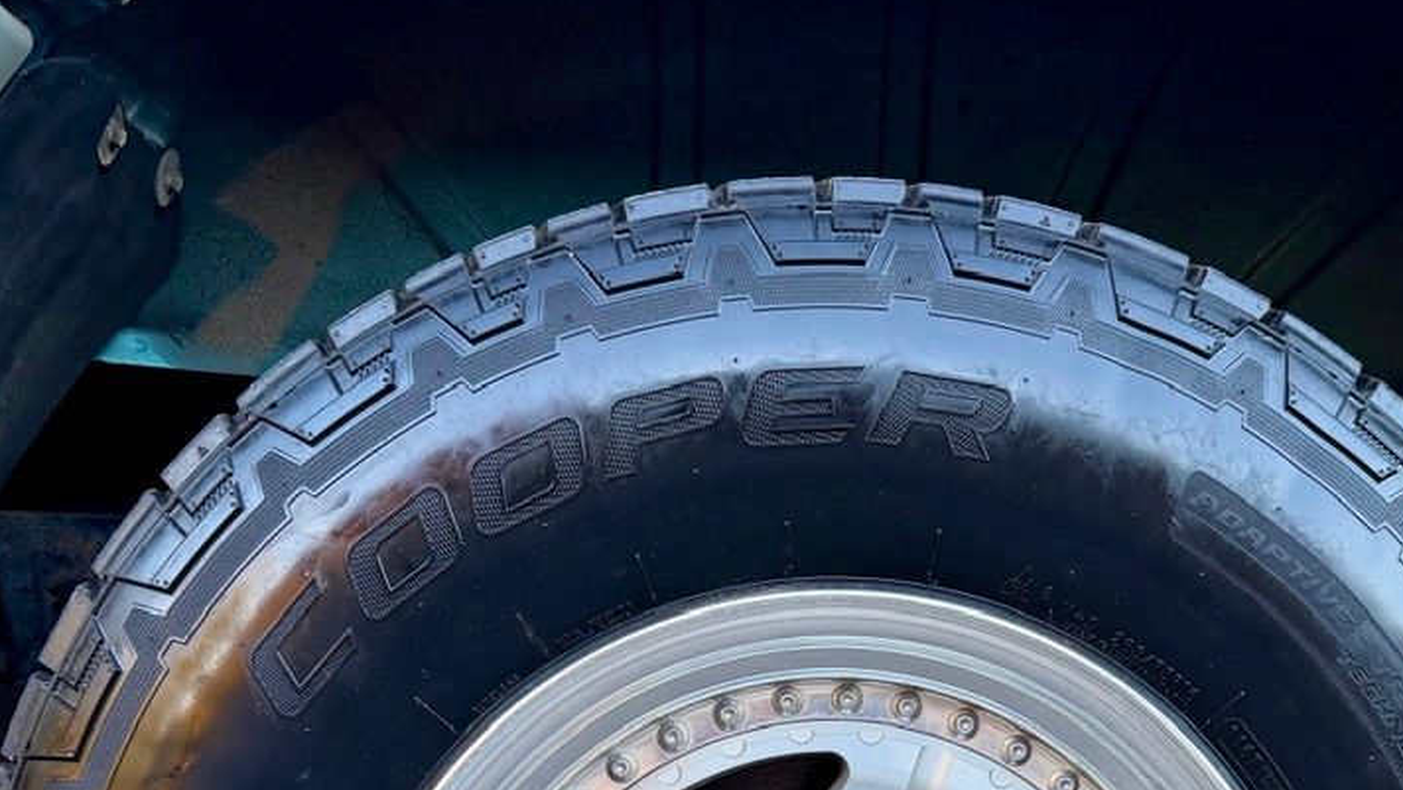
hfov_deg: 43.4
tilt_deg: -8.9
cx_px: 863
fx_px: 1749
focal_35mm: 47
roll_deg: -1.2
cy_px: 889
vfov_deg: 23.7
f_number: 1.78
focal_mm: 6.76
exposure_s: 1/128
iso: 160
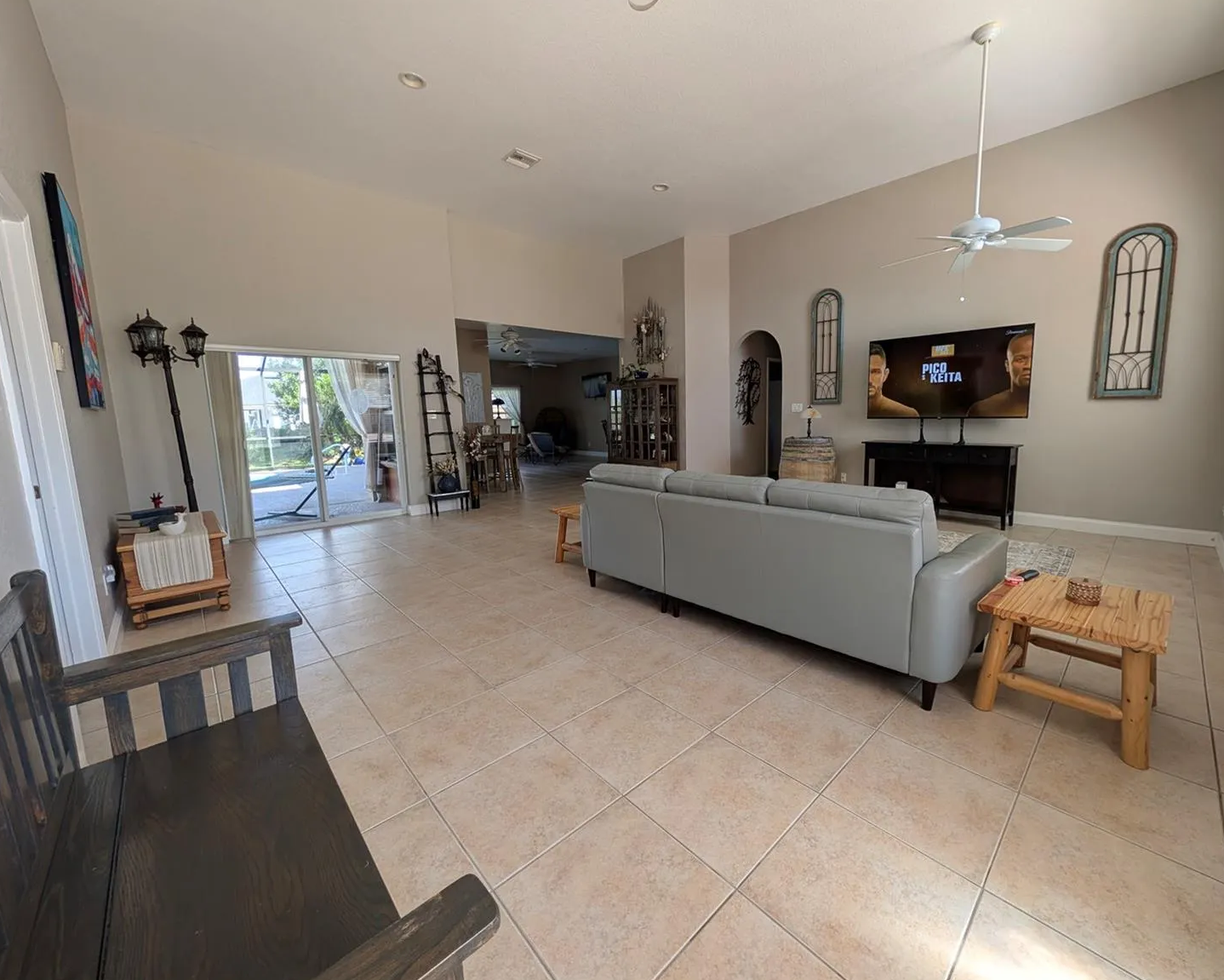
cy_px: 473
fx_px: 471
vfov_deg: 92.2
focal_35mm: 13
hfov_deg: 104.7
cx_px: 655
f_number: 1.7
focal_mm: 2.02
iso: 75
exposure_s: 1/151
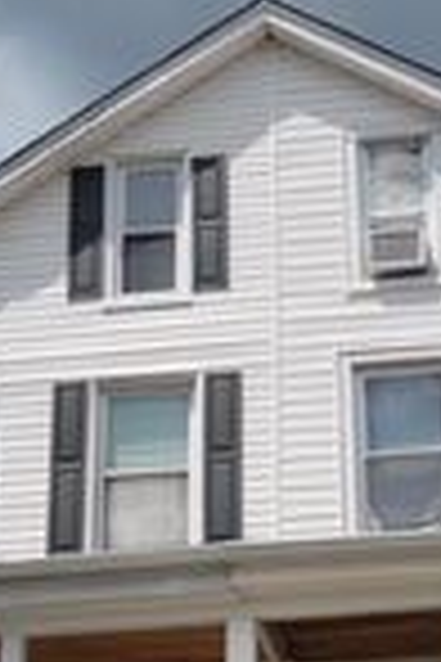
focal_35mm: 102
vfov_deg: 19.7
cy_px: 572
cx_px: 306
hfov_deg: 13.4
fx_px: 1874
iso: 100
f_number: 5.6
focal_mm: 20
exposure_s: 1/500
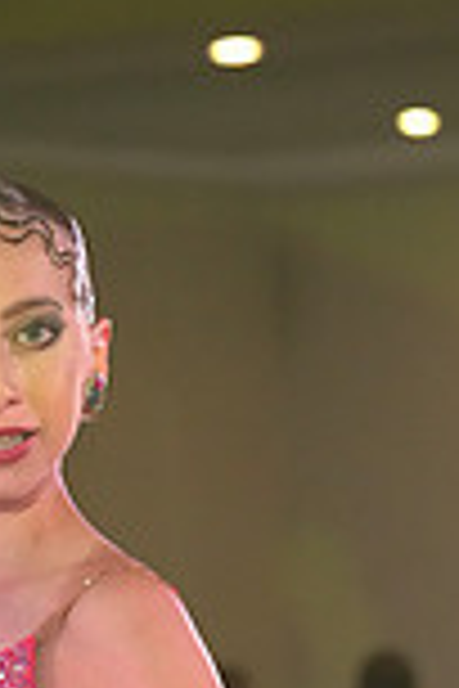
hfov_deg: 3.0
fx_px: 8892
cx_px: 196
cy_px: 1178
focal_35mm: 465
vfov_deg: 4.4
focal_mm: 123
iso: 5000
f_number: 5.6
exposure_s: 1/320
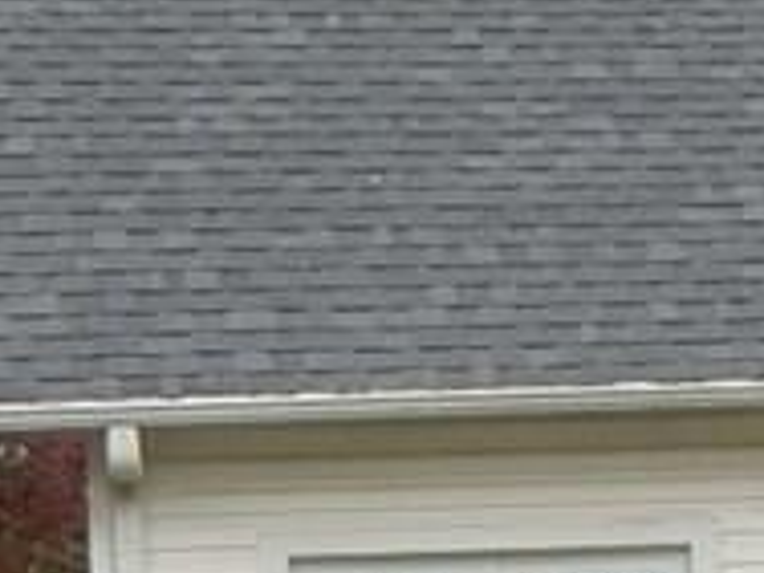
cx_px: 1296
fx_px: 4083
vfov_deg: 8.0
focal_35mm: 185
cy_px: 540
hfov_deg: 10.2
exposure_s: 1/400
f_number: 3.3
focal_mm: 6.1
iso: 125
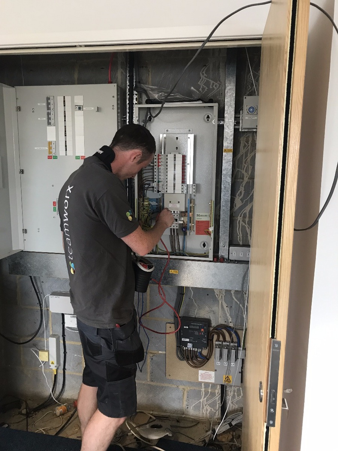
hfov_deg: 49.7
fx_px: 365
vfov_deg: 63.4
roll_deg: -0.6
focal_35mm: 28
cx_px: 169
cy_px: 226
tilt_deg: -9.4
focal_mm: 3.99
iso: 40
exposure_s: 1/20
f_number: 1.8
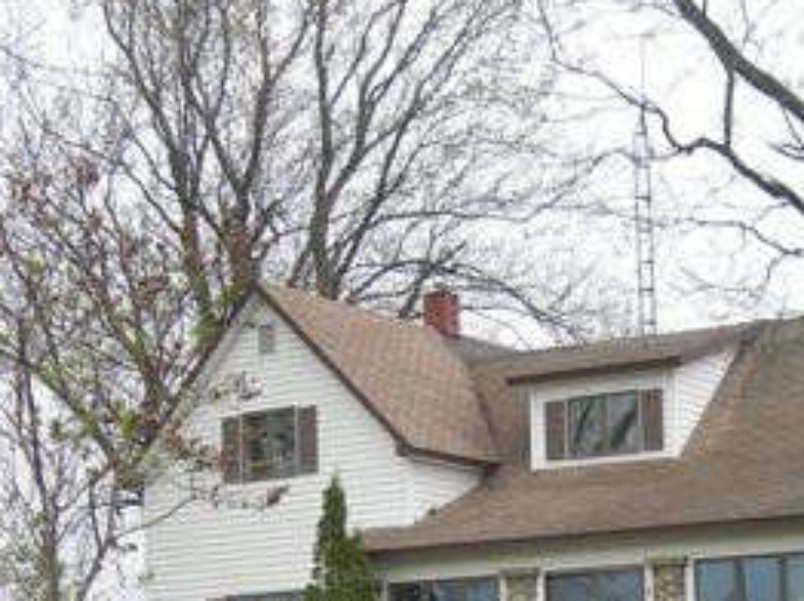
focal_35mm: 93
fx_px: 2158
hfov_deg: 21.1
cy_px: 721
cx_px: 463
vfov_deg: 15.3
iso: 50
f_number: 2.8
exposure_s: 1/77.3
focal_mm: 7.8
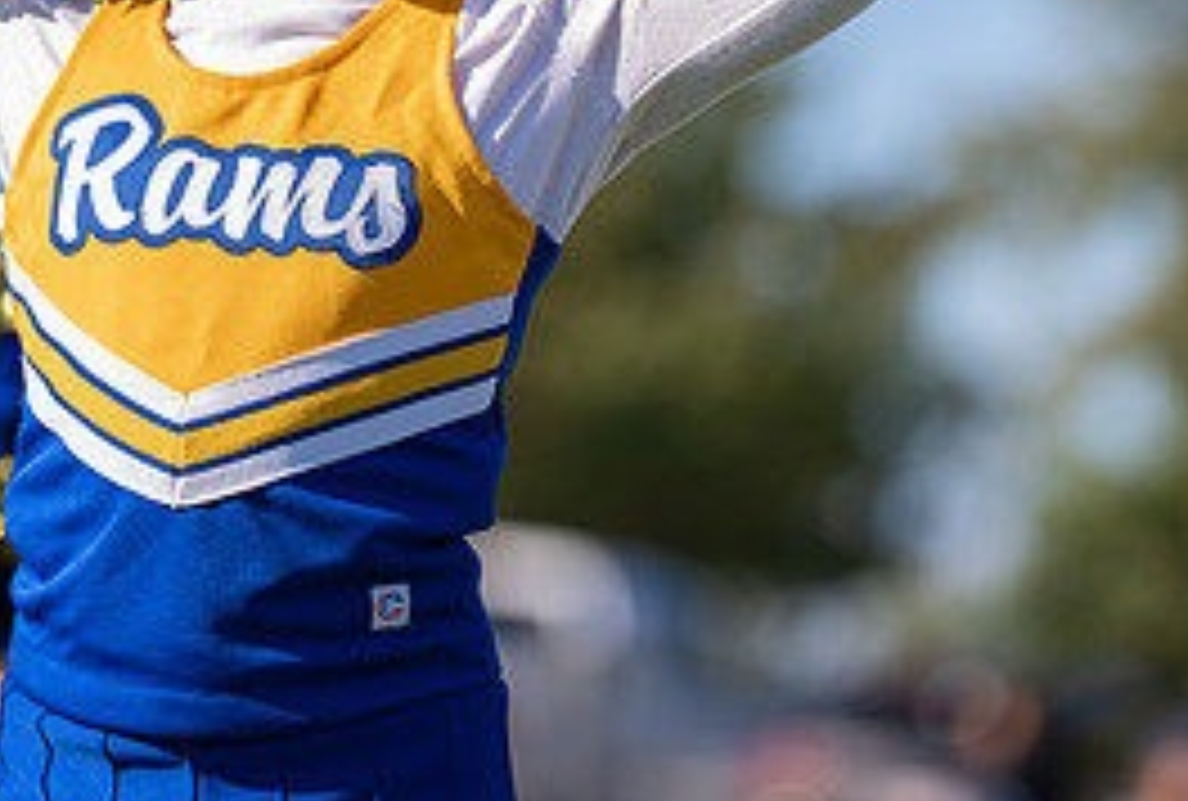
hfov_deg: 5.4
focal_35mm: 378
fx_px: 12517
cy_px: -179
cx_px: 414
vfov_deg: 3.7
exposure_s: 1/1250
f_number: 2.8
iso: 100
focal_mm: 148
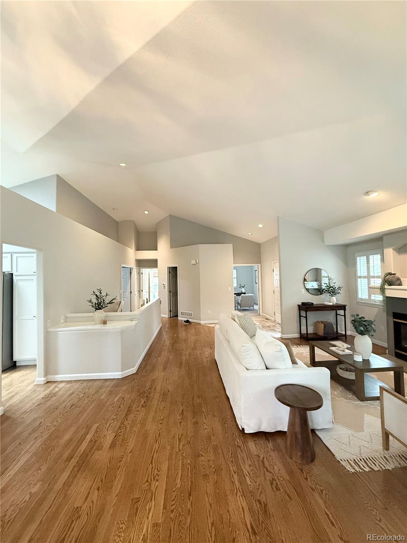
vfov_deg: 102.1
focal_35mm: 14
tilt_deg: +2.2
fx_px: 219
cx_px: 204
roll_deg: +0.4
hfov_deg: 85.7
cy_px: 272
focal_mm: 2.22
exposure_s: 1/60
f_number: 2.2
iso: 500
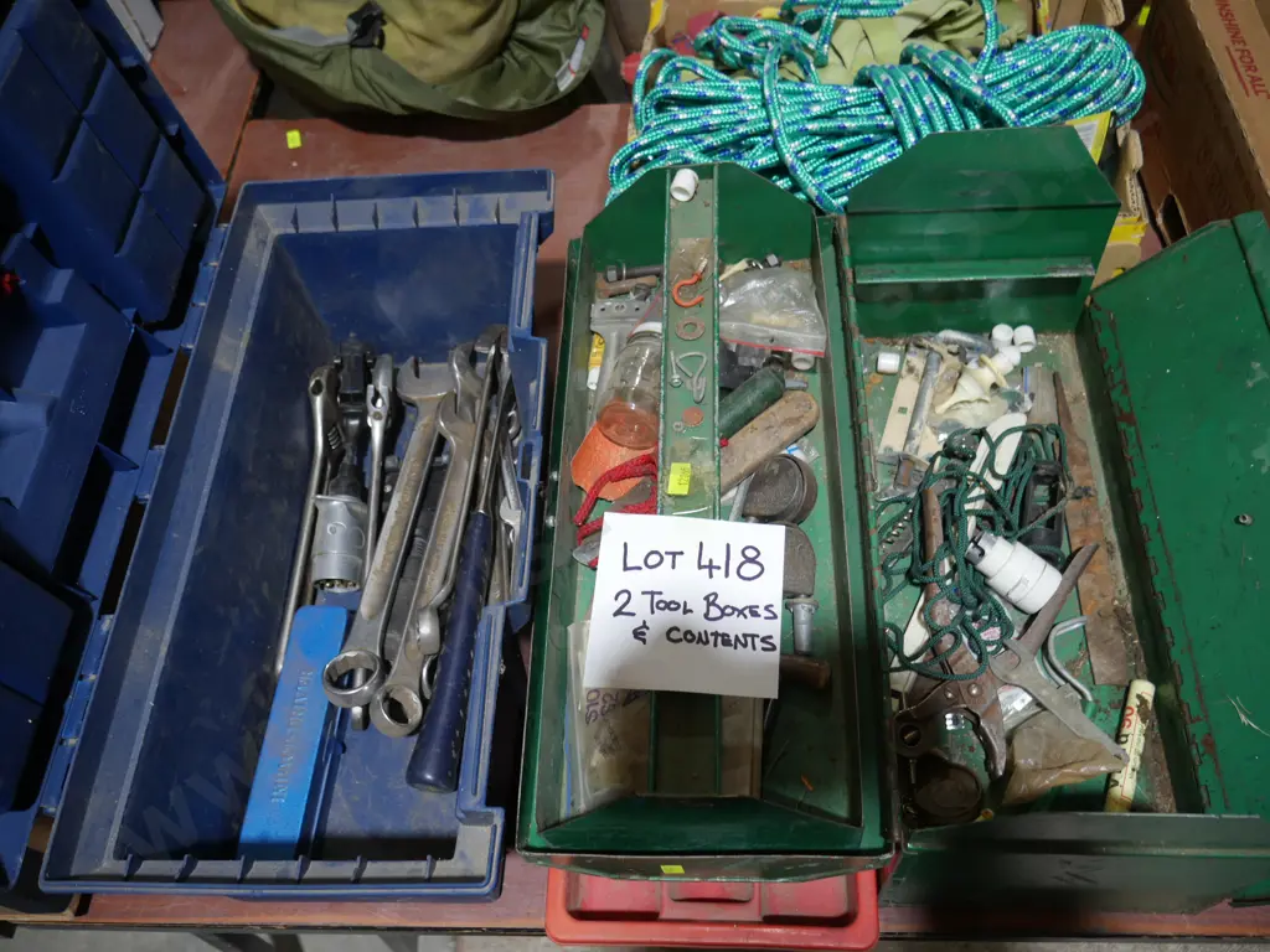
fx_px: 1027
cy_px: 476
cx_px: 635
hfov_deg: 63.4
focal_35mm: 28
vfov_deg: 49.7
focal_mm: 14
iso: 250
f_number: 3.5
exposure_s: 1/60
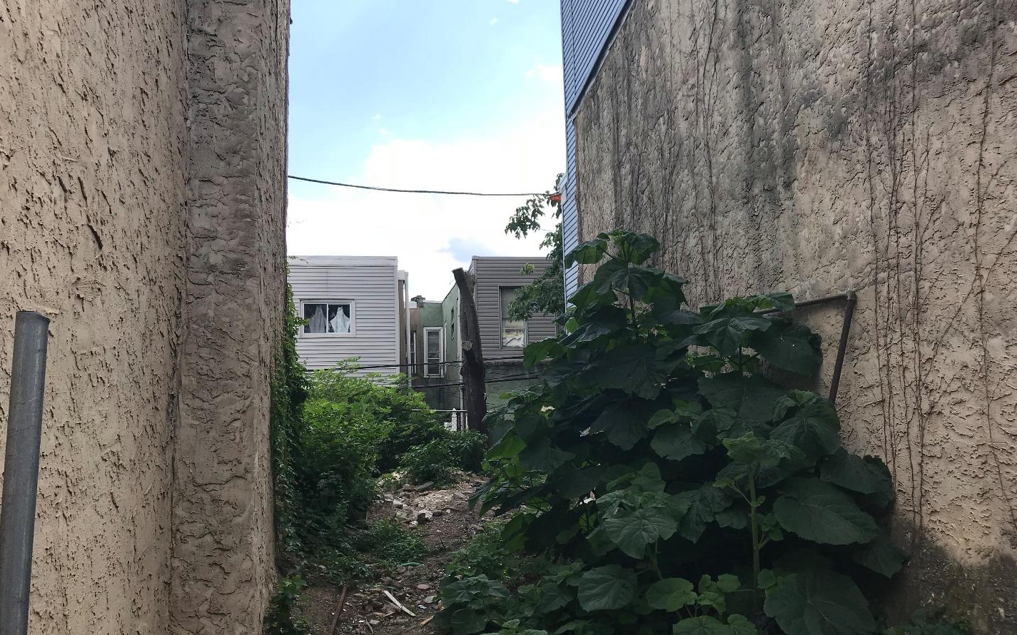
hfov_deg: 62.9
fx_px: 831
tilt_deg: +8.2
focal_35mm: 30
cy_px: 351
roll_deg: +3.1
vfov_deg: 41.8
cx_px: 512
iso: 20
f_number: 1.8
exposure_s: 1/1198
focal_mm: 3.99
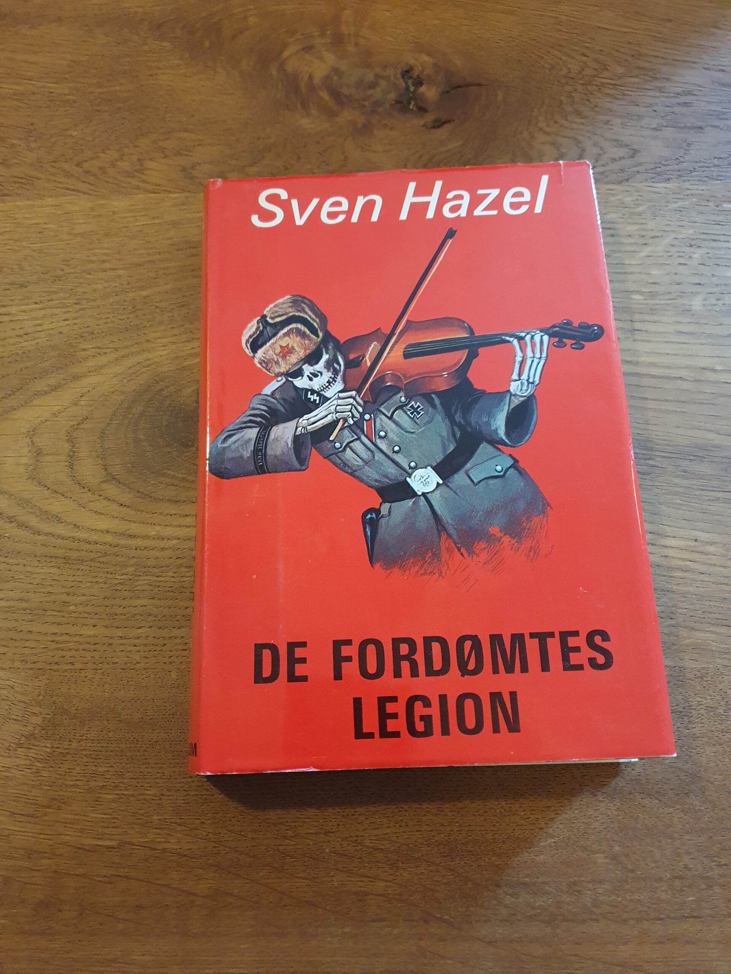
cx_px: 366
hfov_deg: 53.1
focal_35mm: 26
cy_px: 487
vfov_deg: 67.3
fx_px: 732
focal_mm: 4.32
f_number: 1.5
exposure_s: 1/50
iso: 320
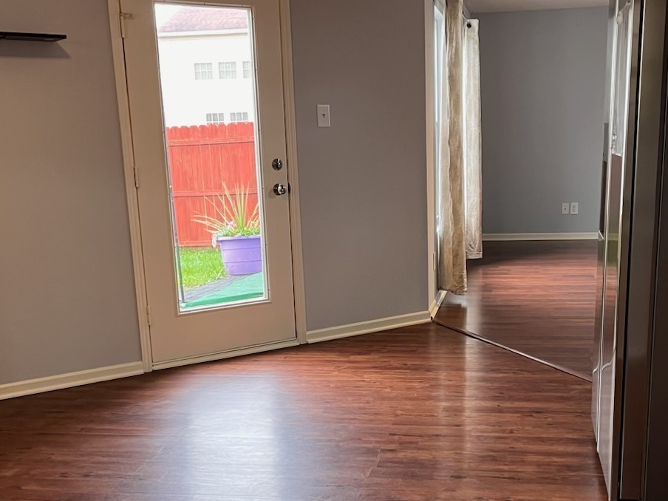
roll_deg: +1.5
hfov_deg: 41.1
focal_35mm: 46
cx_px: 383
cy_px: 327
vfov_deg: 31.3
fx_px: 888
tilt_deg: -12.8
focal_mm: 5.1
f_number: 1.6
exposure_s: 1/60
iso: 80
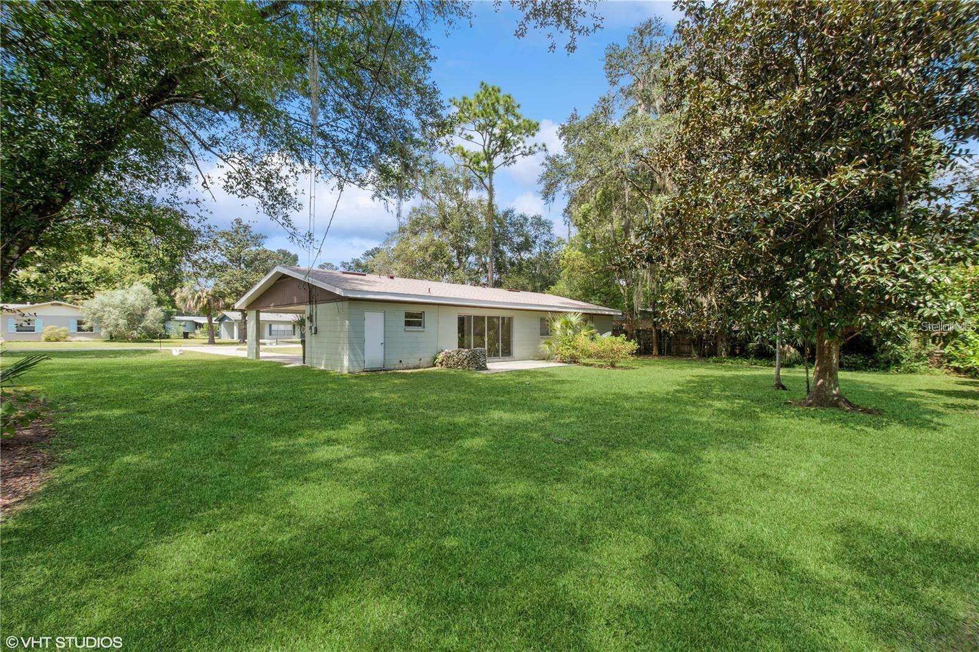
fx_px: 408
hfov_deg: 100.4
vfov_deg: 77.3
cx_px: 490
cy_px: 326
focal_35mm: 15
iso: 200
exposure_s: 1/100
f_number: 8
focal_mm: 10
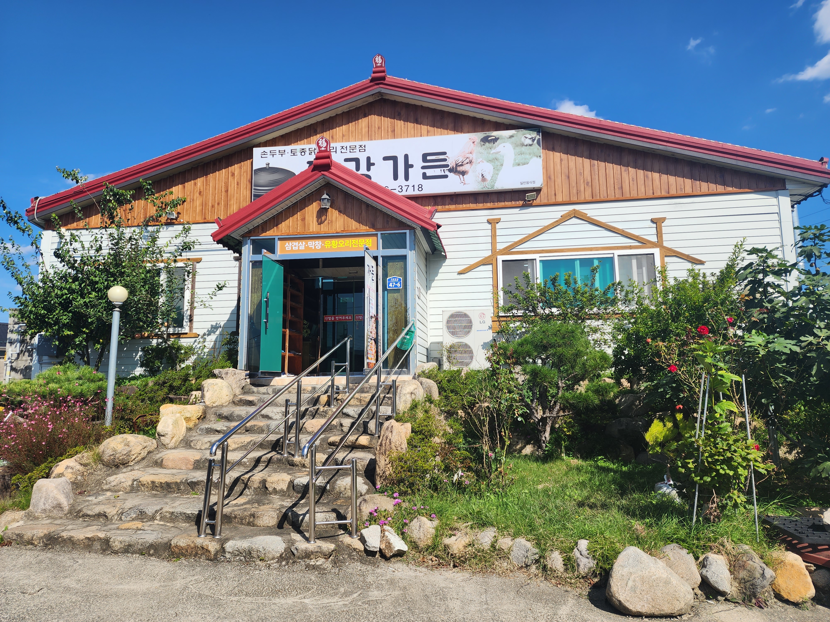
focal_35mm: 23
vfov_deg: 58.9
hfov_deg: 73.9
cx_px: 415
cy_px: 311
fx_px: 551
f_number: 1.8
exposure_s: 1/1336
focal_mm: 6.4
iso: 12
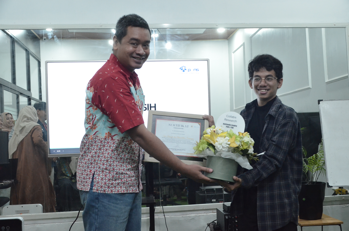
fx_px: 377
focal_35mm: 39
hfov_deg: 49.6
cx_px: 174
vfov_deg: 34.1
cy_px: 116
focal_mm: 26
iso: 3200
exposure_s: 1/100
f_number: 3.8
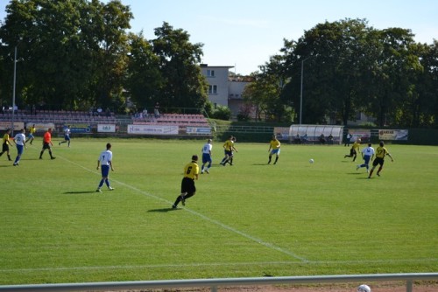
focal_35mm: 68
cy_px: 146
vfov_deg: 20.2
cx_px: 219
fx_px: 822
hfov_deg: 29.8
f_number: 5.6
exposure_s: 1/1600
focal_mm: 45
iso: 400
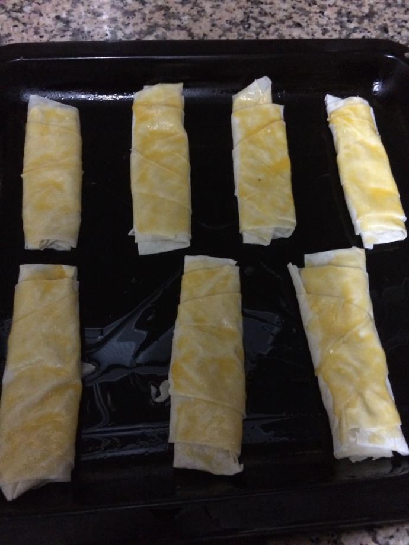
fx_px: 457
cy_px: 272
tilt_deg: -65.6
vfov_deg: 61.7
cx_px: 204
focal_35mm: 29
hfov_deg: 48.2
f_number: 2.2
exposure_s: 1/17
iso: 400
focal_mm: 4.15
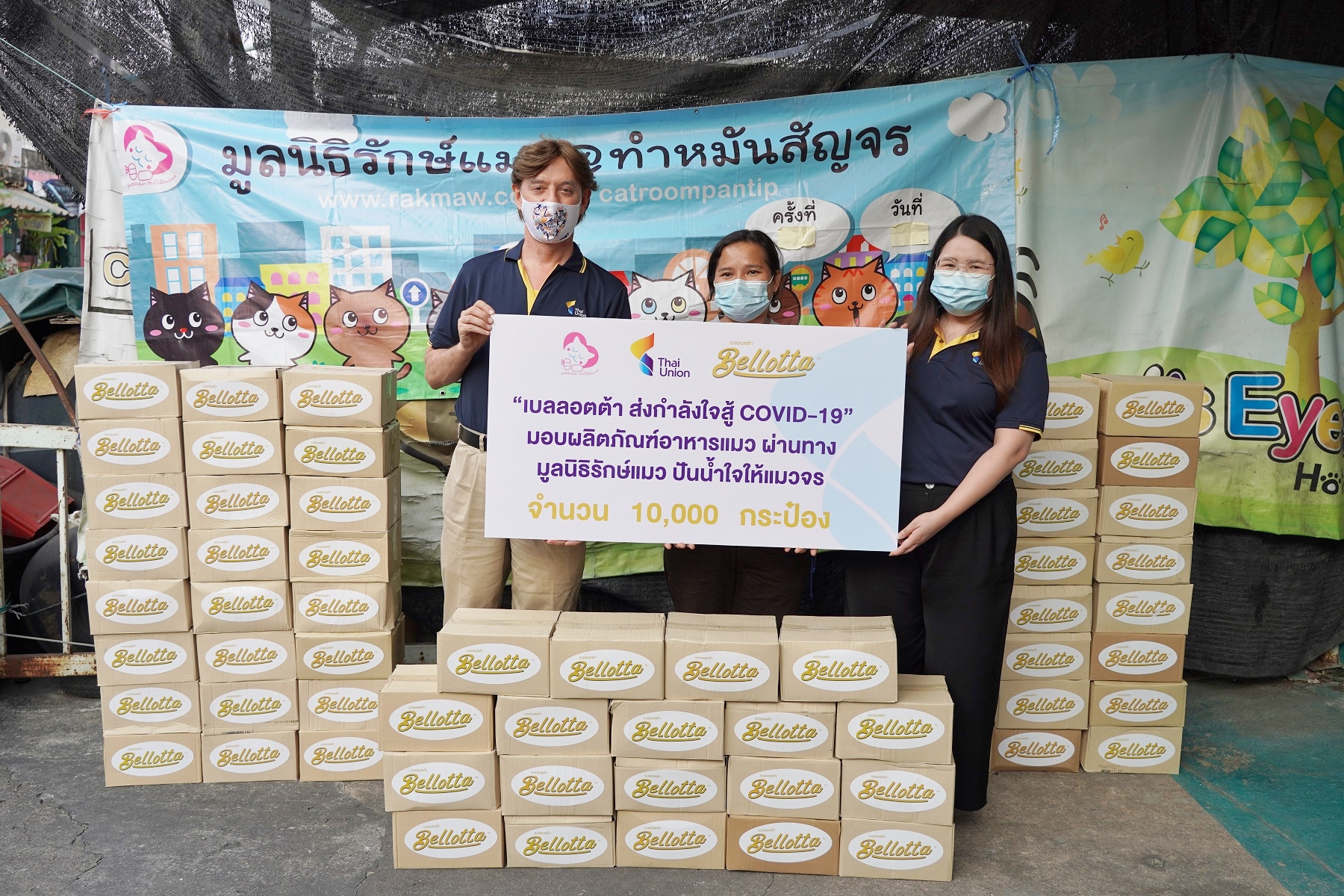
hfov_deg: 63.7
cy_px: 448
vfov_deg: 45.0
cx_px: 672
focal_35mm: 29
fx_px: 1083
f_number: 4
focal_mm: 29
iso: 160
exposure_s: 1/160
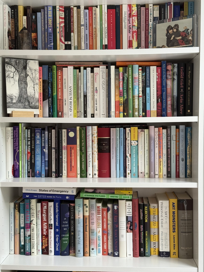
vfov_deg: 39.7
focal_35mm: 48
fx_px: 377
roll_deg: -0.5
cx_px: 102
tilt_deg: -3.4
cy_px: 136
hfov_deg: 30.3
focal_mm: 6.76
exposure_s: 1/60
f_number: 1.78
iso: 125
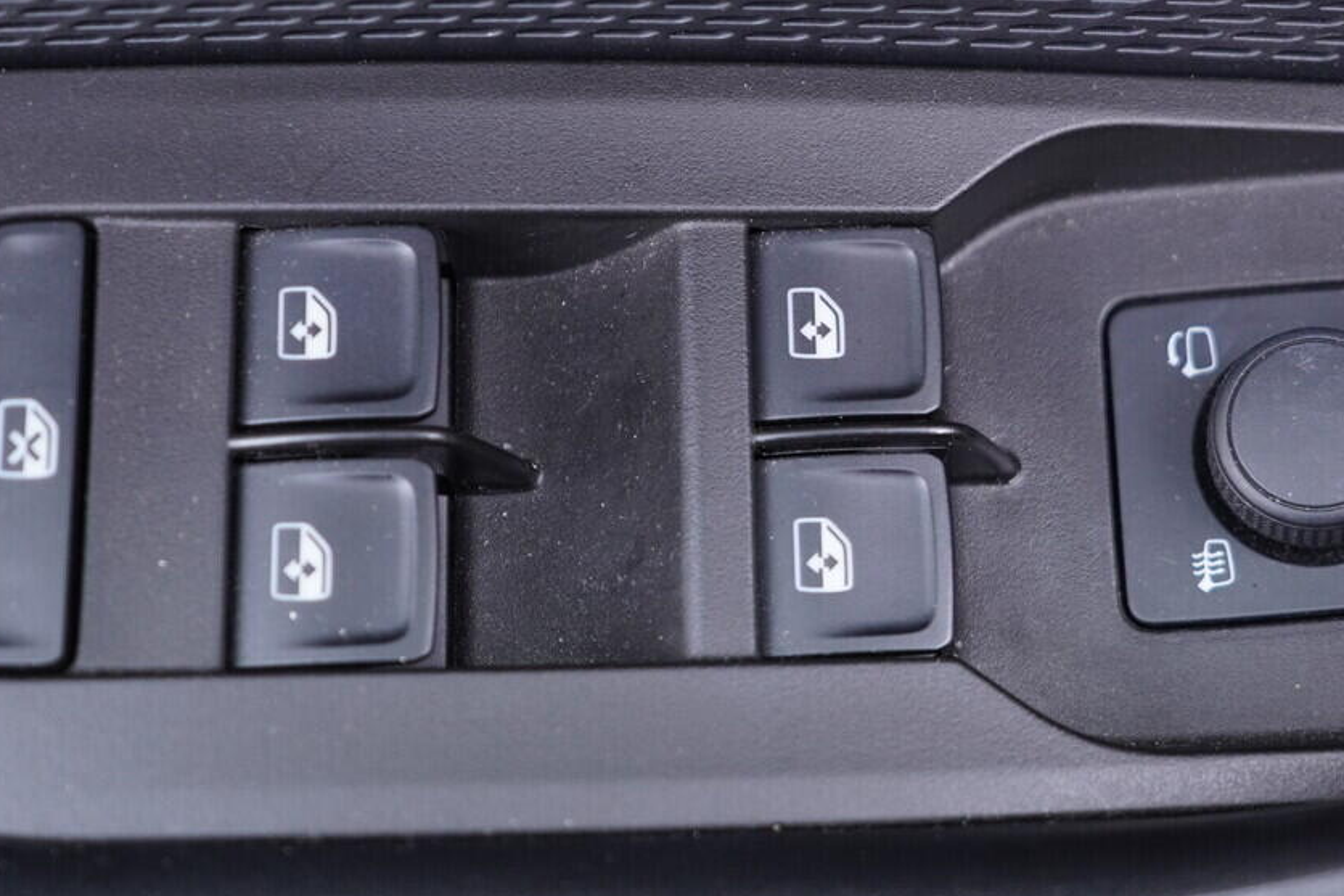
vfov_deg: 21.9
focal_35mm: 62
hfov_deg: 32.1
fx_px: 2314
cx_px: 907
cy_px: 412
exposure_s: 1/40
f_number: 2.8
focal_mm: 24
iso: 500
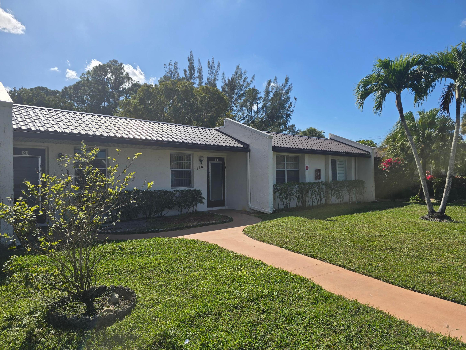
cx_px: 233
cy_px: 175
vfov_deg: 58.9
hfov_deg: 73.9
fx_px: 310
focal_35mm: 23
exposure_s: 1/1105
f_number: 1.7
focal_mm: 6.3
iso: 12
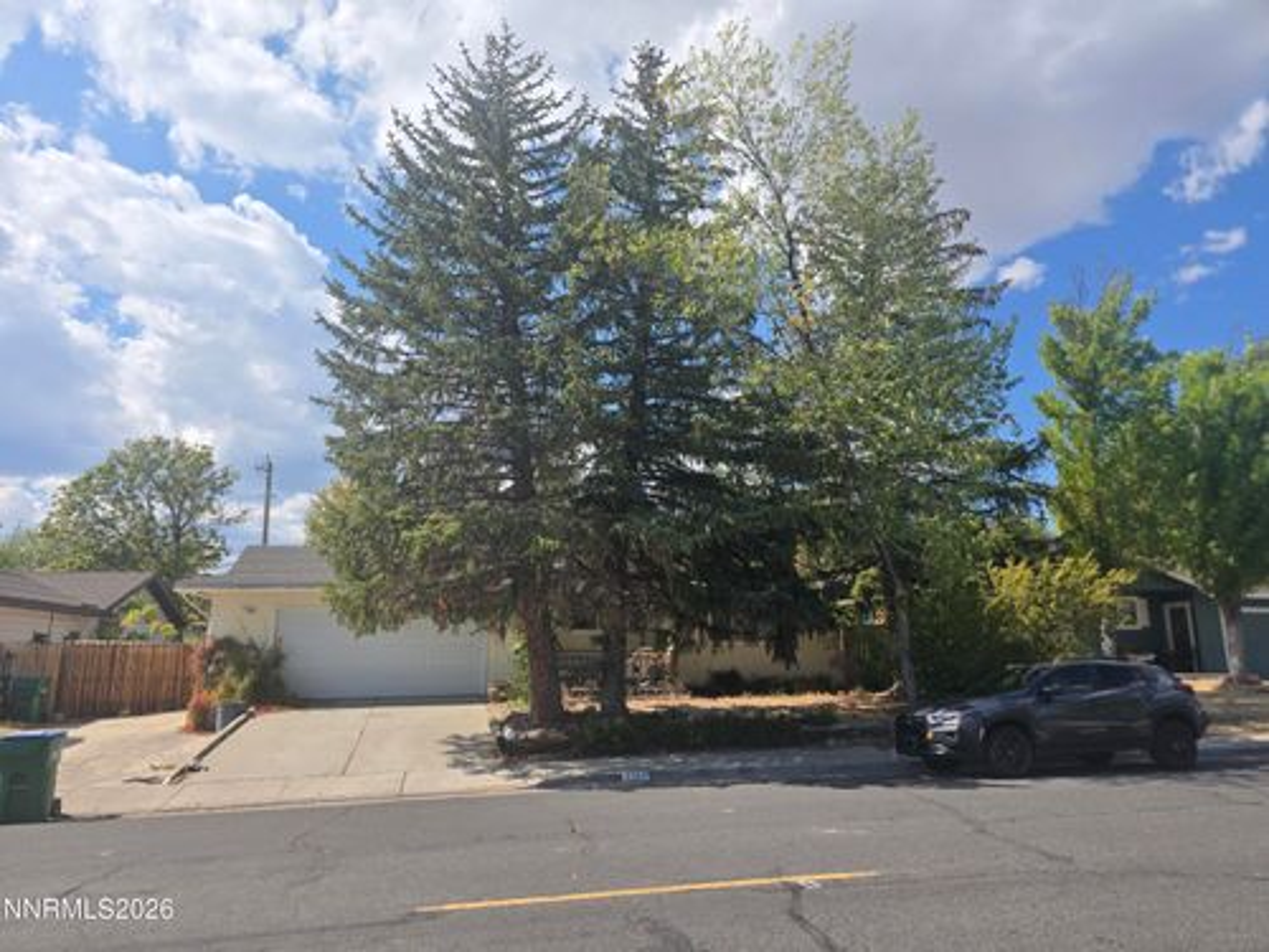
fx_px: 843
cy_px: 476
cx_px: 634
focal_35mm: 23
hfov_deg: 73.9
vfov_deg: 58.9
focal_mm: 6.3
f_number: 1.7
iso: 12
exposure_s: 1/794
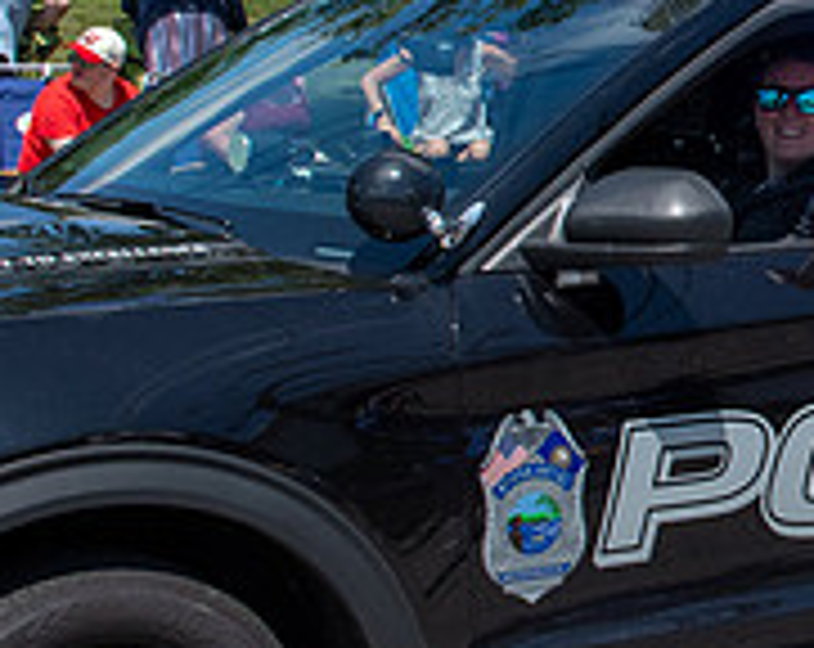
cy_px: 225
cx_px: 939
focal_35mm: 133
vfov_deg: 11.6
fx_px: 3197
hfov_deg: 14.1
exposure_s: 1/1000
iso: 400
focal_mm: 27
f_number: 9
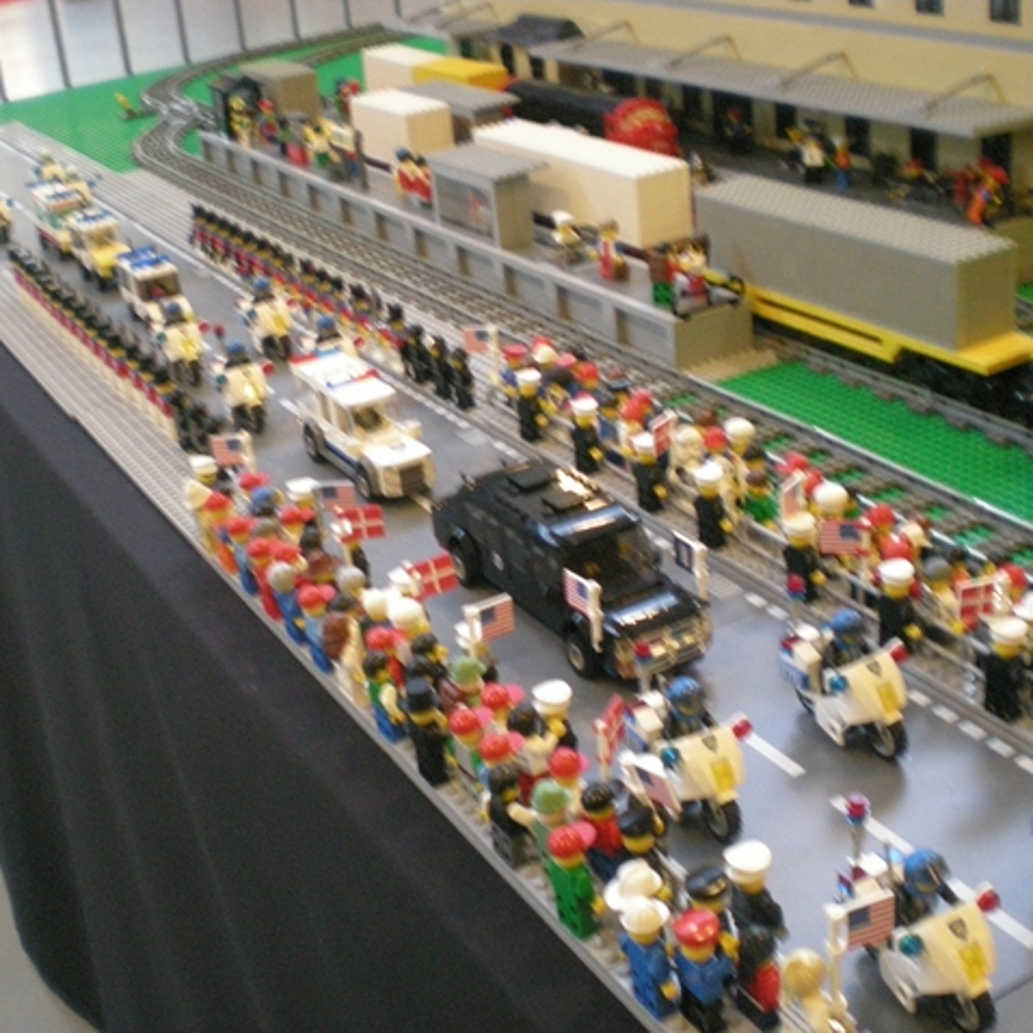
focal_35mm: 45
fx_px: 1519
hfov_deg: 37.5
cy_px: 516
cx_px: 478
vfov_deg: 37.6
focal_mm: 6.3
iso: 400
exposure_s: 1/18.4
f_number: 3.1
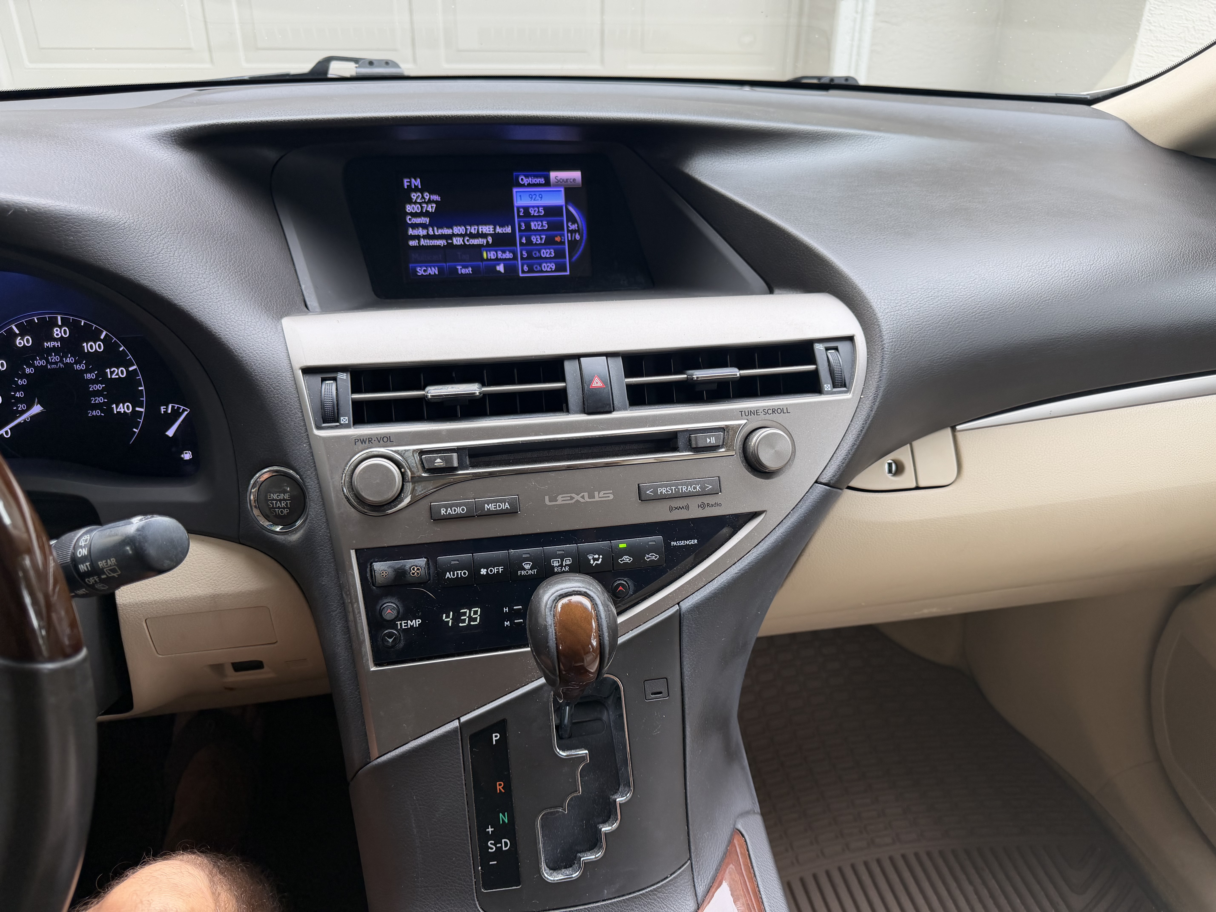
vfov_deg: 56.8
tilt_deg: -25.3
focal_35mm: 24
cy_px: 456
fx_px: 843
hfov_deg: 71.6
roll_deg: -0.4
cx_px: 608
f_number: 1.78
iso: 125
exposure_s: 1/130
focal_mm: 6.76
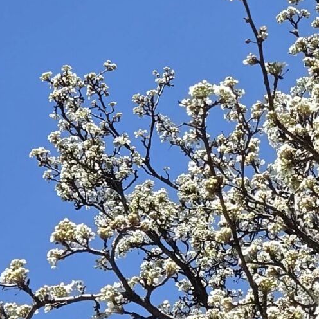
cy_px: 243
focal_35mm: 315
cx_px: 365
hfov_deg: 5.5
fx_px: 3284
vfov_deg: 5.6
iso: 25
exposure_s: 1/675
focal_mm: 7
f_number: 2.4
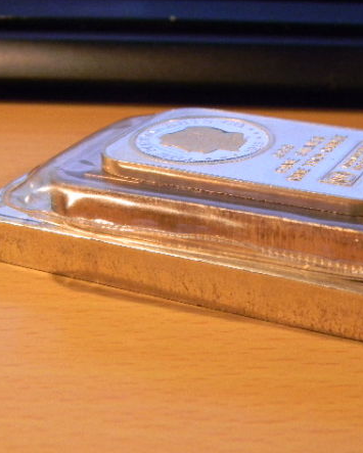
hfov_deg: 20.6
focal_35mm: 74
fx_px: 993
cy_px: 225
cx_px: 248
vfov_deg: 25.7
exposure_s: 1/34
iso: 400
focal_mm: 10.1
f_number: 4.1
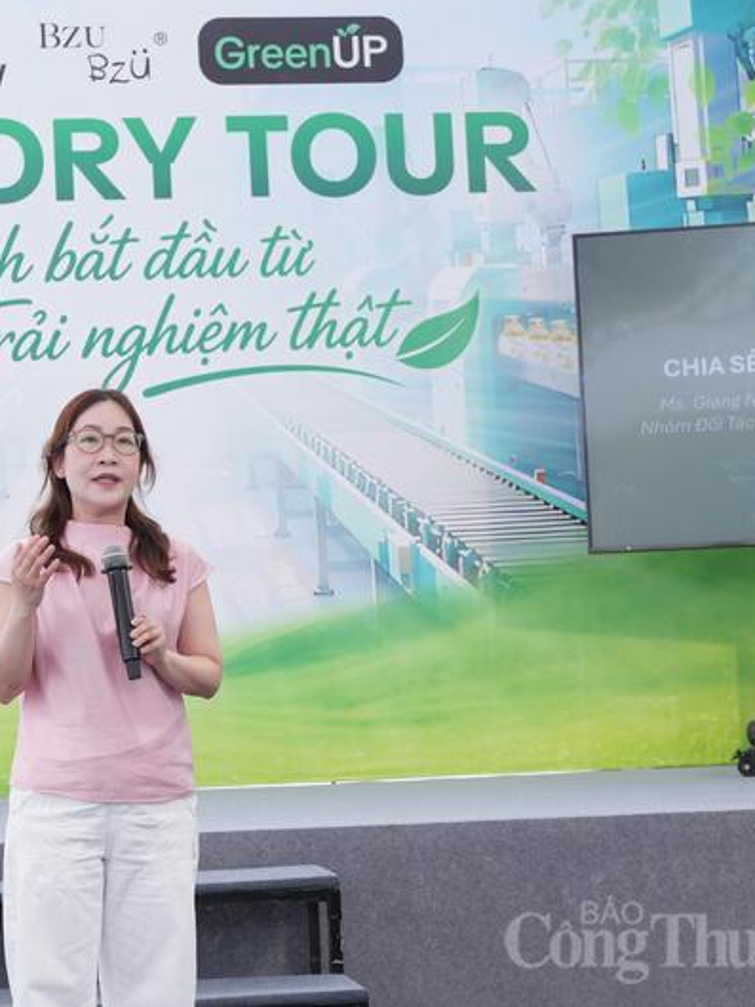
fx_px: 2619
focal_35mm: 90
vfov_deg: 21.8
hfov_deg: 16.3
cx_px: 131
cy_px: 503
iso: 160
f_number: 4
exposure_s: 1/125
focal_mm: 41.8
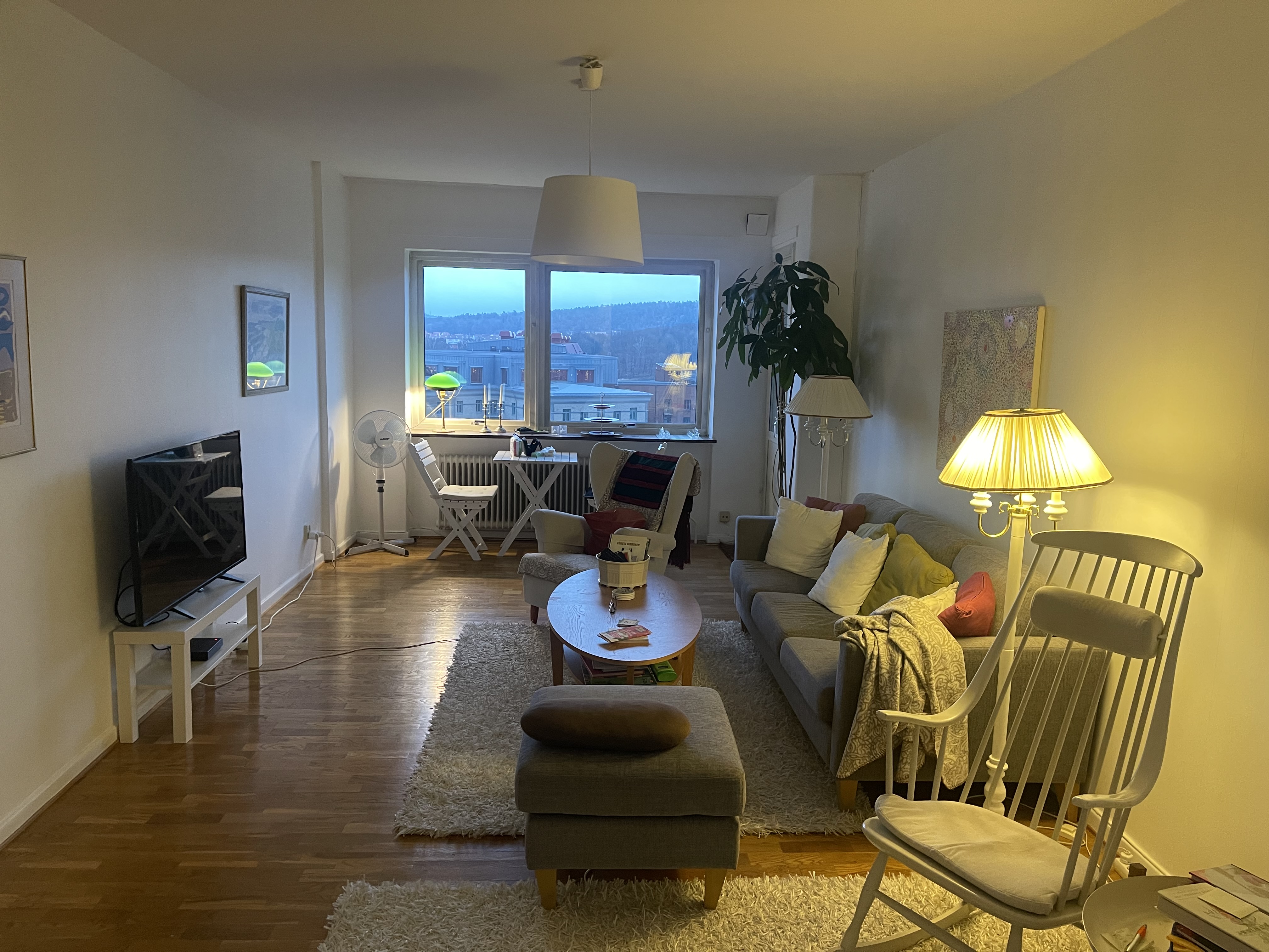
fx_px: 916
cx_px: 634
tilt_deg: -9.3
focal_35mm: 25
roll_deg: -1.0
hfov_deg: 69.4
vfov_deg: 54.9
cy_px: 476
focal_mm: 5.1
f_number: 1.6
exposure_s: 1/50
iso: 320
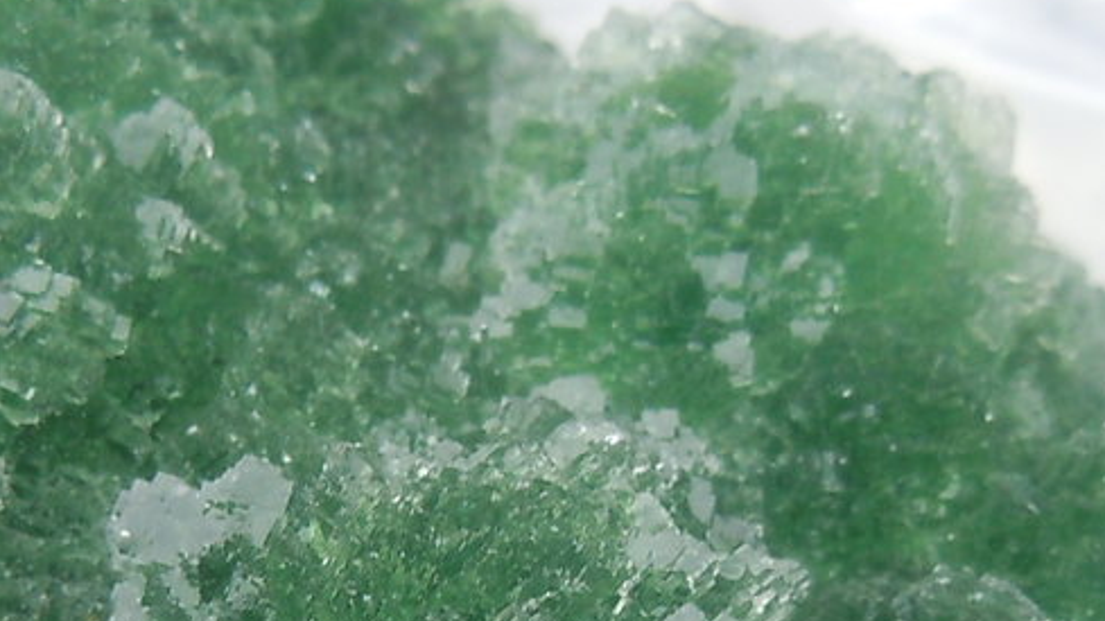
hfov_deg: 19.9
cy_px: 725
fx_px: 3135
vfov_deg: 11.1
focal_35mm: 107
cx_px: 323
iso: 100
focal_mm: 5.4
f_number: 3.5
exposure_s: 1/125
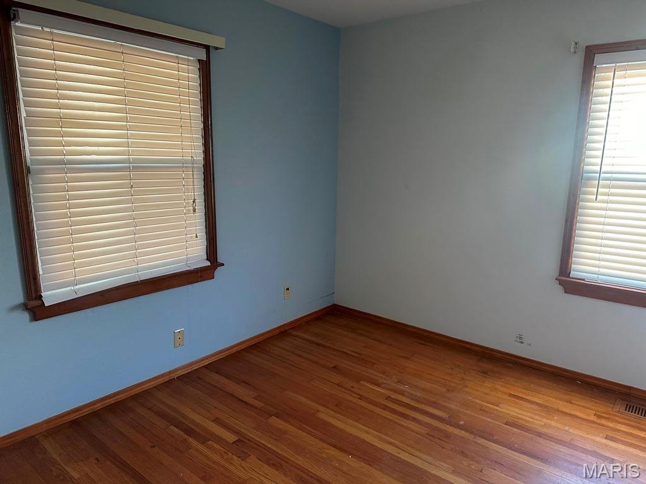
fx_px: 448
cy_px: 242
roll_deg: -0.8
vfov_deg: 56.8
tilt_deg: -9.6
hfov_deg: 71.6
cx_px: 323
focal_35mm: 24
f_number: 1.78
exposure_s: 1/60
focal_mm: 6.86
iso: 250
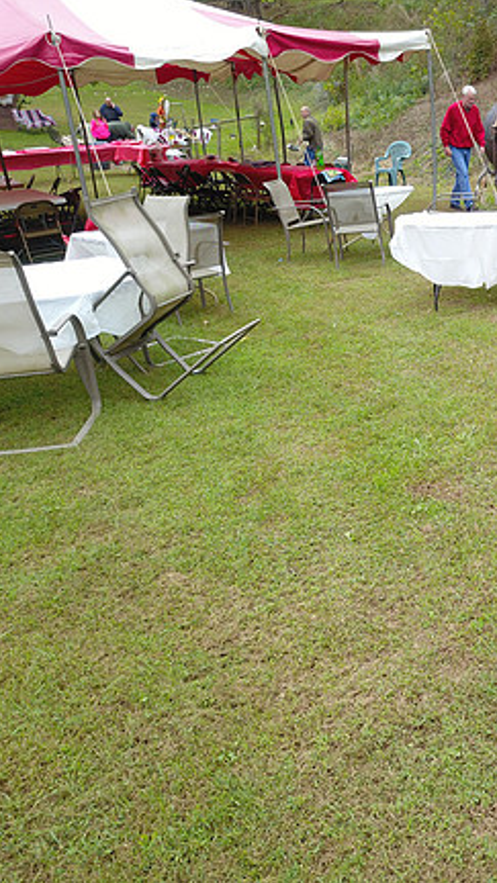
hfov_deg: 28.4
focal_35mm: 38
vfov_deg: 52.8
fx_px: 890
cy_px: 440
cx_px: 544
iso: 100
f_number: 2.2
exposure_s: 1/186
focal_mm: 4.7
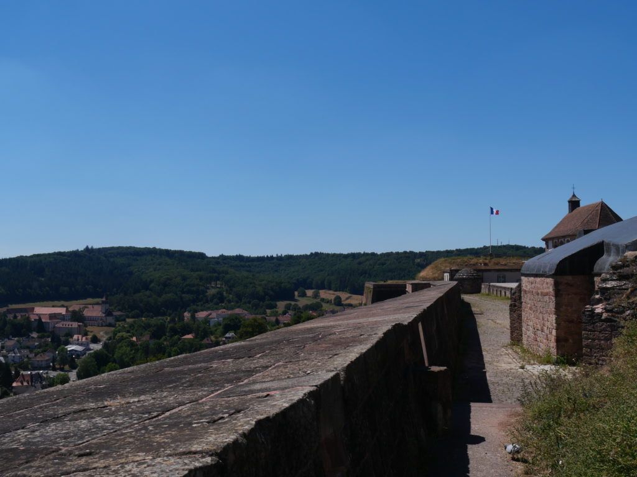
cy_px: 238
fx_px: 699
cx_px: 318
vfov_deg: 37.7
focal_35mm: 38
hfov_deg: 49.0
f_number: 10
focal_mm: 19
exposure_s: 1/640
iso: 200
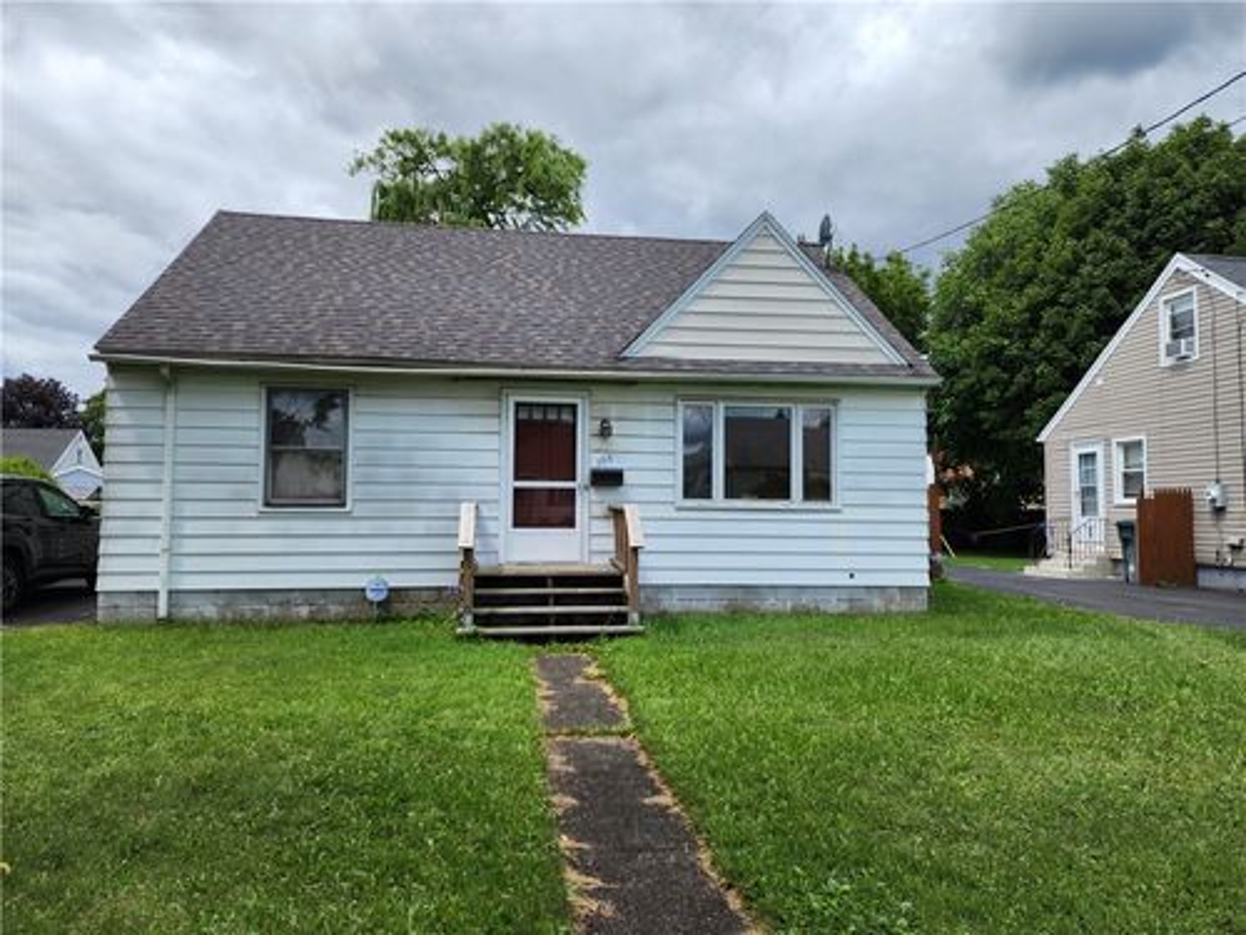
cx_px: 623
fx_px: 828
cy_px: 468
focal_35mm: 23
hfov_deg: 73.9
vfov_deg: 58.9
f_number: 1.8
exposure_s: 1/1047
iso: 12
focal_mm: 6.4
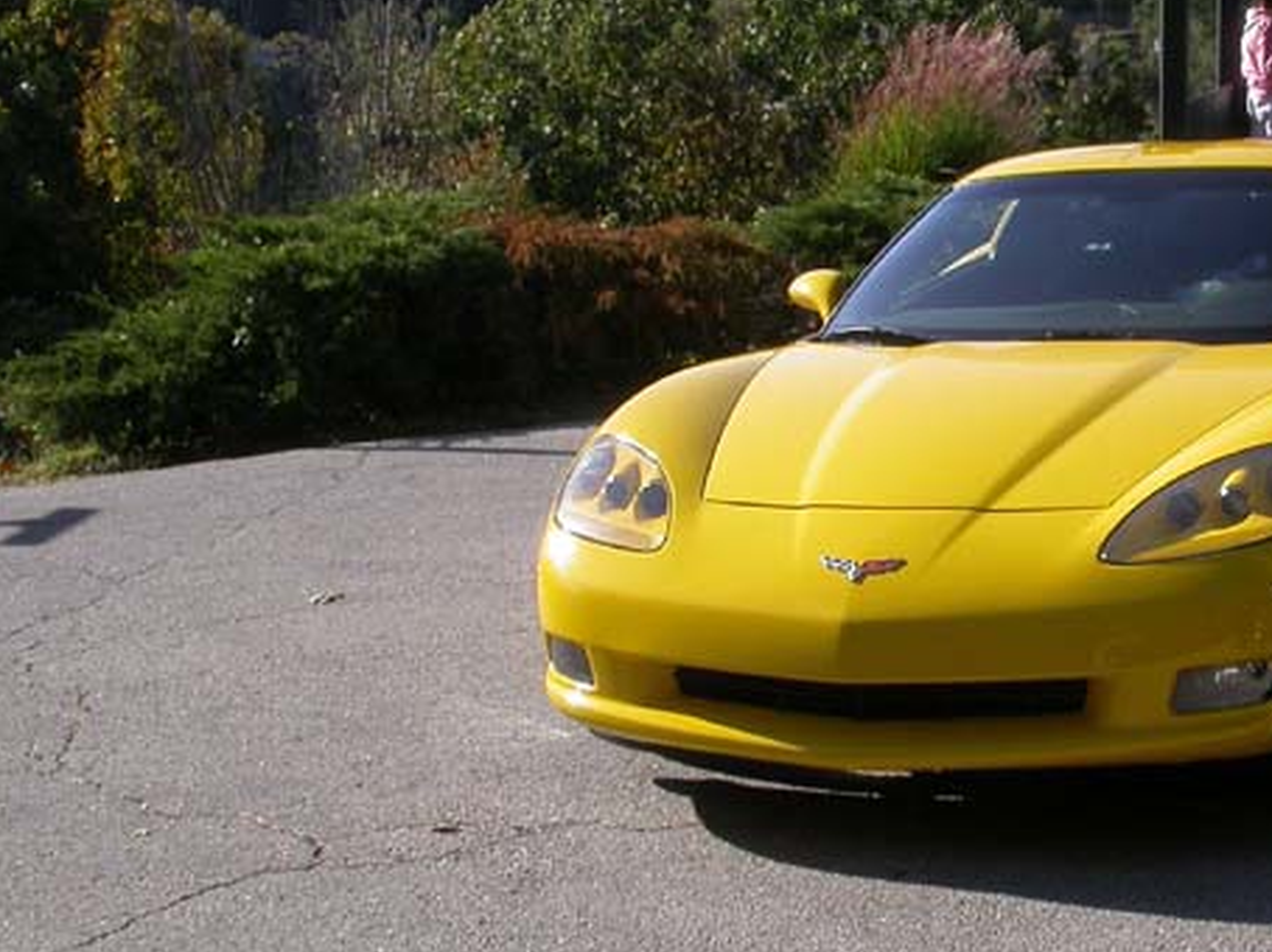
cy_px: 459
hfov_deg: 28.4
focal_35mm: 67
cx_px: 997
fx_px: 2461
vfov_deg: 21.9
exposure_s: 1/273
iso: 100
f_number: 6.7
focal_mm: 7.85
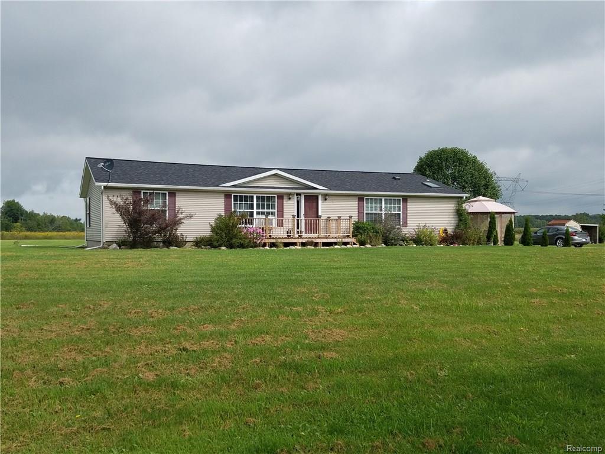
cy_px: 227
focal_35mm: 26
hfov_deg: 67.3
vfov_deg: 53.1
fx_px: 454
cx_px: 302
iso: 50
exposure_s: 1/2264
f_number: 1.7
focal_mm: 4.2
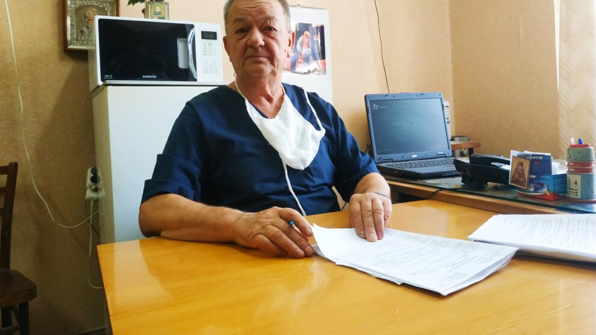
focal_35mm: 27
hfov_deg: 69.8
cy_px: 128
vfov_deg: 42.6
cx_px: 289
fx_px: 427
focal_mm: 3.94
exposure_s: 1/25
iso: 250
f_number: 1.9
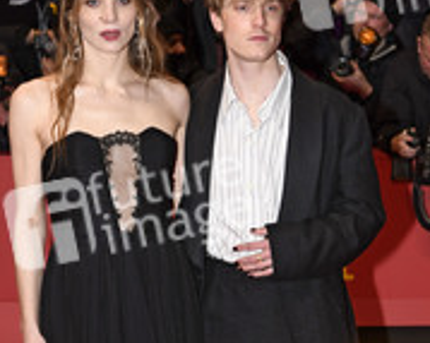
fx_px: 1386
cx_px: 197
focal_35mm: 109
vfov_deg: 13.9
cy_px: 333
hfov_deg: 17.6
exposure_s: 1/800
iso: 800
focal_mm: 52
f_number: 4
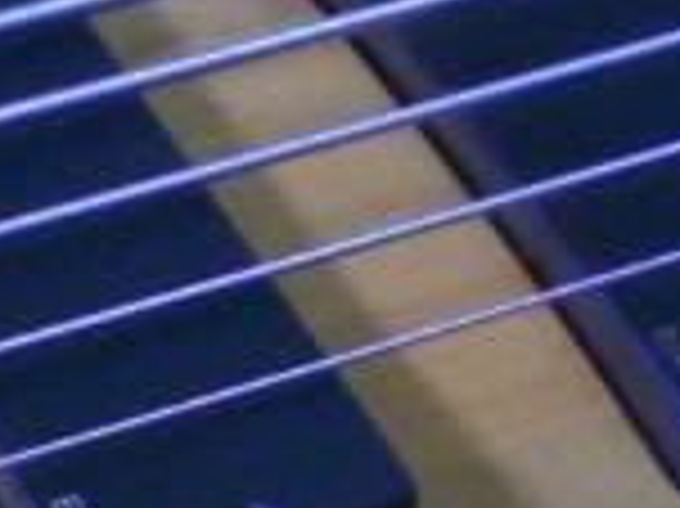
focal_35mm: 270
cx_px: -117
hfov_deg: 7.3
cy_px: 760
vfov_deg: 5.4
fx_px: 5300
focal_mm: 8.44
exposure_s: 1/20
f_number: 3.6
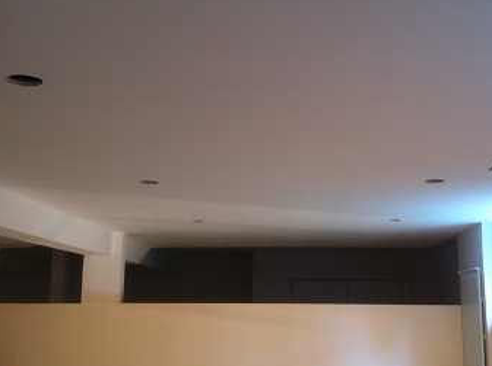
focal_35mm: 52
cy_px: 170
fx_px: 737
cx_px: 291
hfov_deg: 36.8
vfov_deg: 27.9
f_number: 2.8
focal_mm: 3.85
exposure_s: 1/15
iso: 80
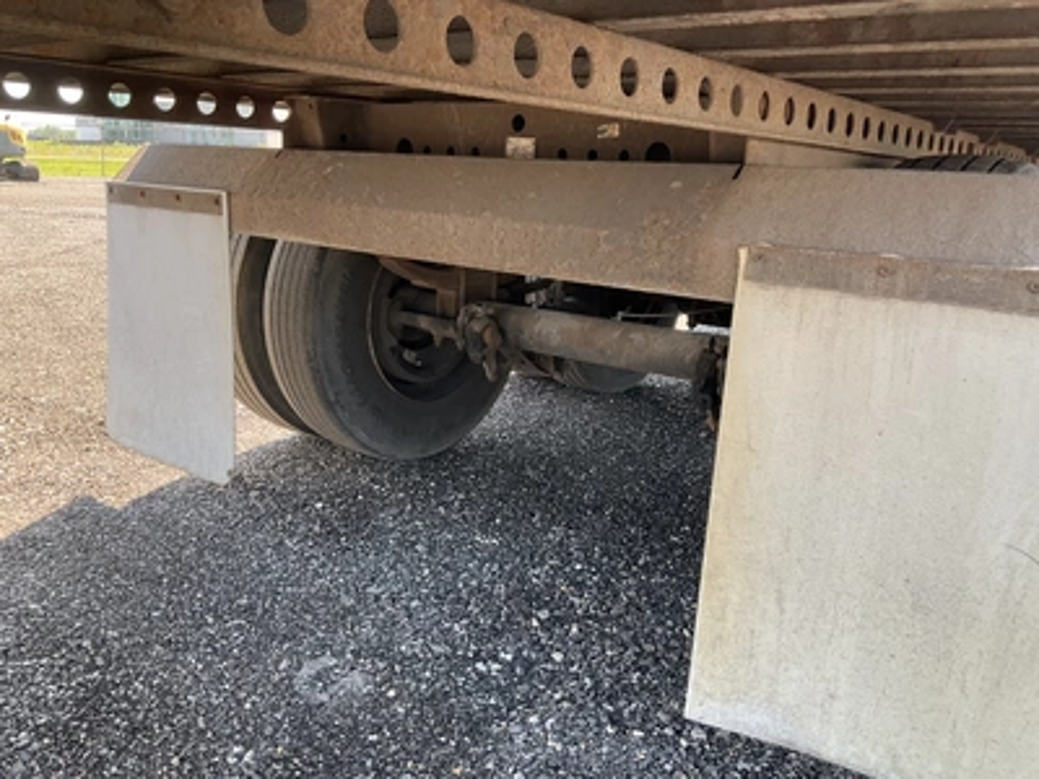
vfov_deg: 48.2
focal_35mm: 29
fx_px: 870
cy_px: 390
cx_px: 520
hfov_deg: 61.7
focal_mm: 3
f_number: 1.8
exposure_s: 1/127
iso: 32
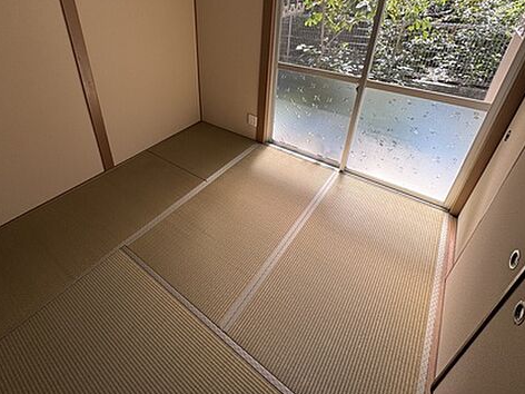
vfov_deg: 66.9
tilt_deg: -27.5
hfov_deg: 84.1
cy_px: 132
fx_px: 288
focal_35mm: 19
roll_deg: +1.2
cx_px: 225
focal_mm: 2.22
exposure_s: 1/214
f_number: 2.2
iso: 40
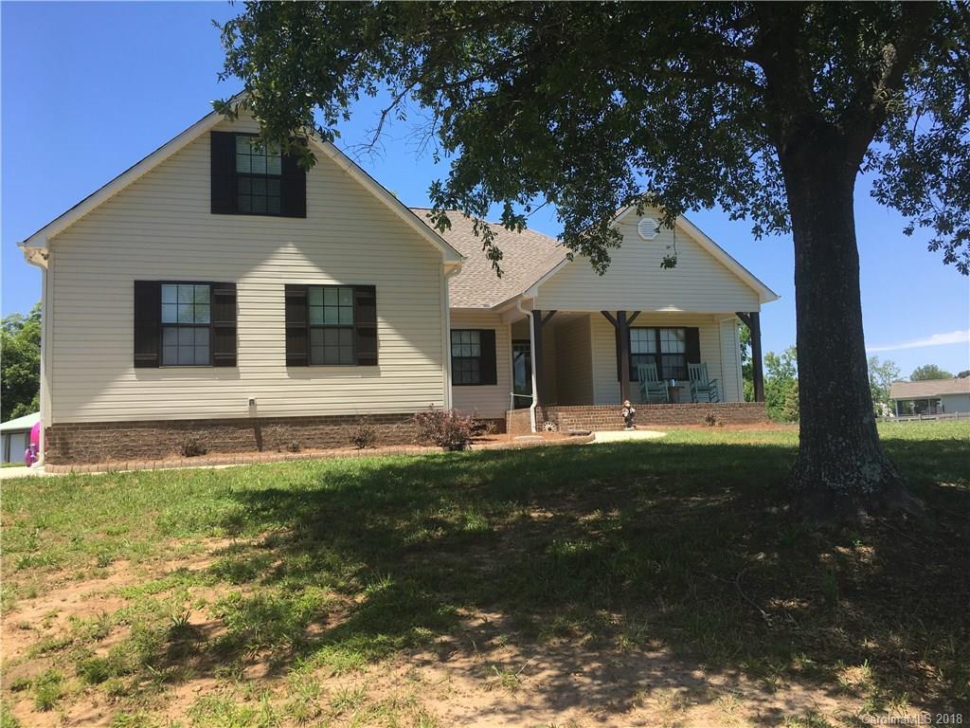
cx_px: 485
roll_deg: +2.3
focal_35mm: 29
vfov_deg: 48.2
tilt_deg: +7.0
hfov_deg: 61.7
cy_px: 364
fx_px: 813
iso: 25
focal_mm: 4.15
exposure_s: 1/793
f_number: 2.2
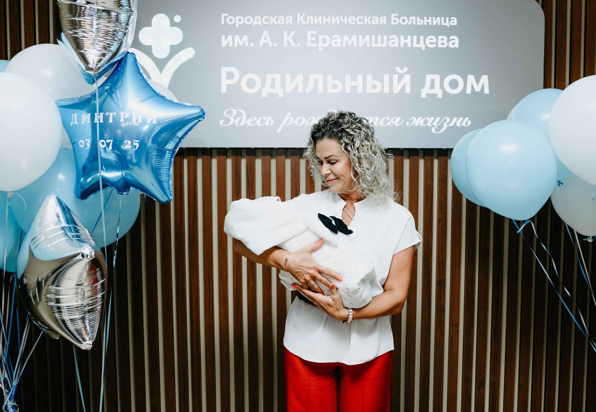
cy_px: 203
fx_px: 610
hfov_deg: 52.0
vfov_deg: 37.3
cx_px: 314
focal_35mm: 36
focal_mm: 35
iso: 200
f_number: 4
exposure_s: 1/160
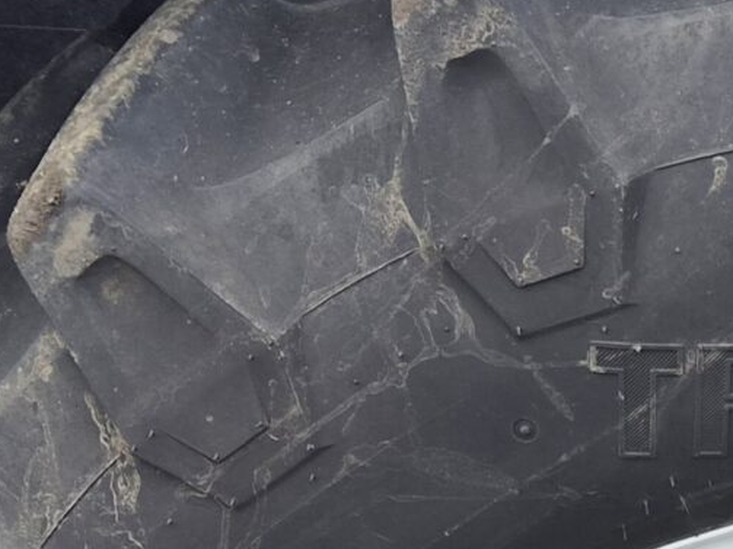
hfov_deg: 16.2
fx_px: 2477
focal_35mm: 117
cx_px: 855
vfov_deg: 12.2
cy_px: 782
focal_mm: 5.4
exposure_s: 1/608
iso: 80
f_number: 1.8
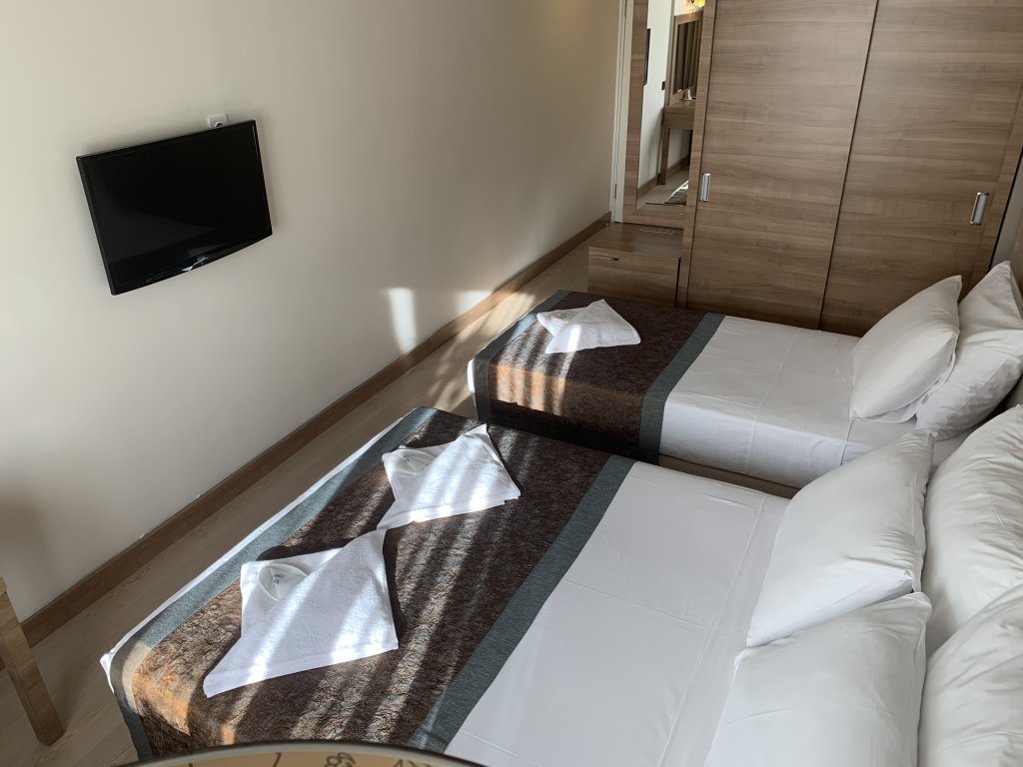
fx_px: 768
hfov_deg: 67.3
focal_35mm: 26
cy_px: 384
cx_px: 512
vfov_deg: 53.1
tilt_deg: -27.4
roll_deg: +1.1
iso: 40
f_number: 1.8
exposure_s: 1/121
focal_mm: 4.25
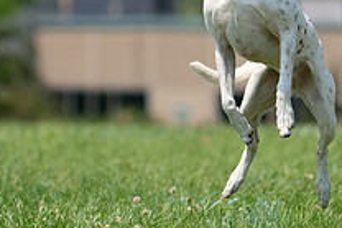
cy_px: -42
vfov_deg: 1.6
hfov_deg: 2.4
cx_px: 242
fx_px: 8033
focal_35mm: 845
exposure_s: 1/4000
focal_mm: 303
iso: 800
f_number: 6.3
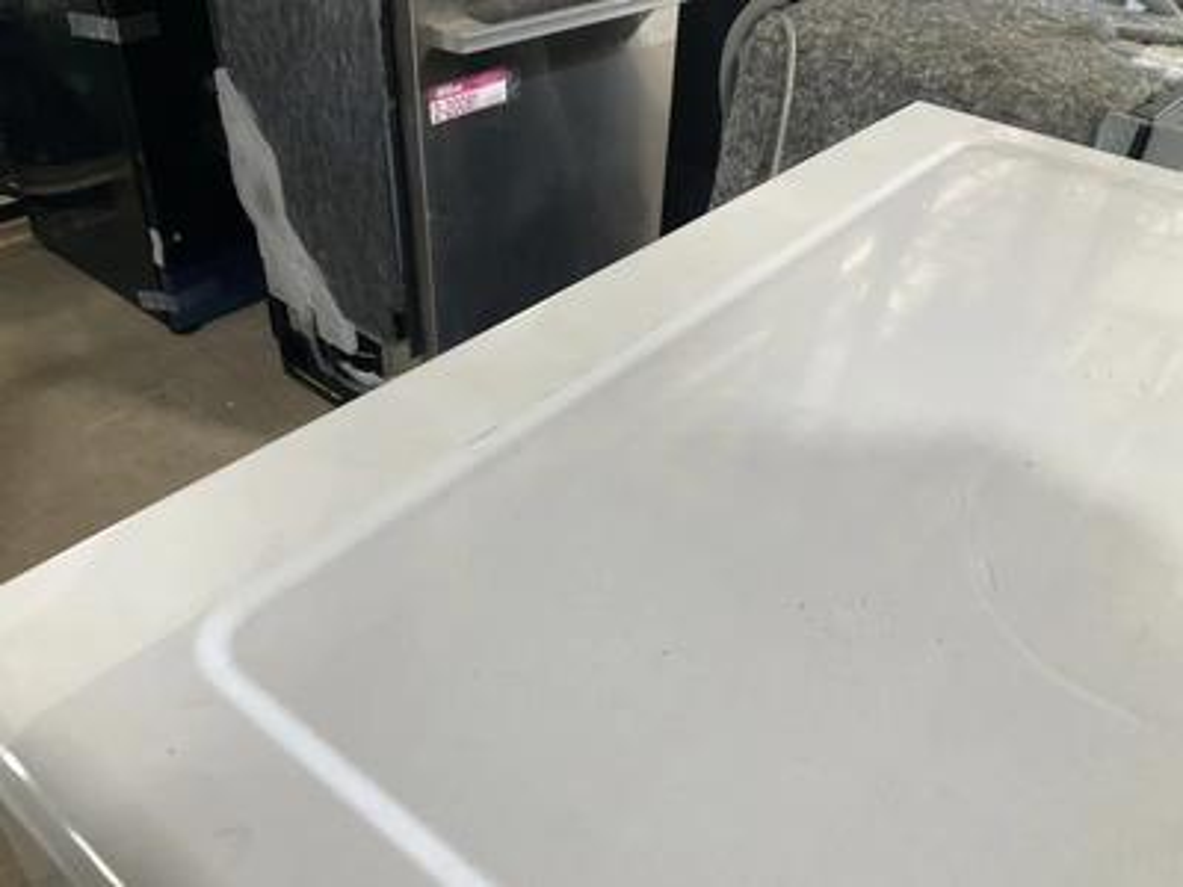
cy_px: 444
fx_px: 991
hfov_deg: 61.7
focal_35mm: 29
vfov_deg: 48.2
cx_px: 592
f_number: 1.8
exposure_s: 1/60
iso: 64
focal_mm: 3
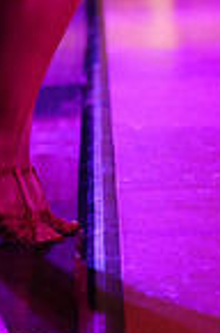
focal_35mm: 365
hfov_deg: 3.7
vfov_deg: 5.6
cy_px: -237
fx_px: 3362
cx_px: 182
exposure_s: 1/400
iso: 6400
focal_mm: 91
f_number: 2.8
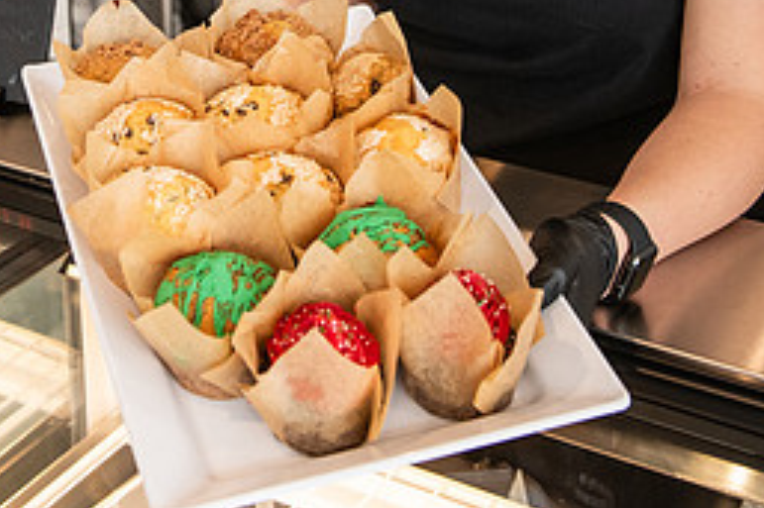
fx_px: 1824
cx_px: 207
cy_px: -111
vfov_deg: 15.3
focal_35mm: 86
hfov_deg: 23.5
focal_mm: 35
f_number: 3.5
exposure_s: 1/200
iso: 800
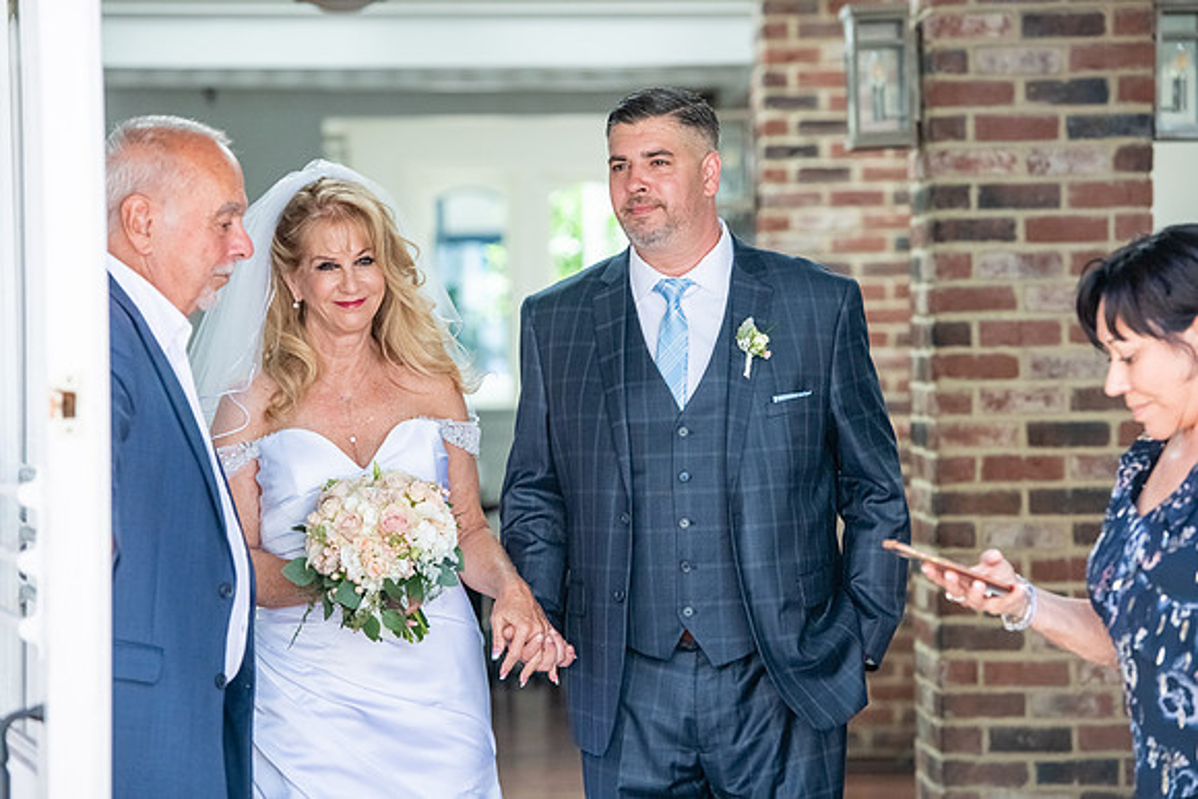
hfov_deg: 14.7
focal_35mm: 140
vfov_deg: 9.8
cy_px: 400
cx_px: 599
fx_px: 4660
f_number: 4.5
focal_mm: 140
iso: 640
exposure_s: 1/640
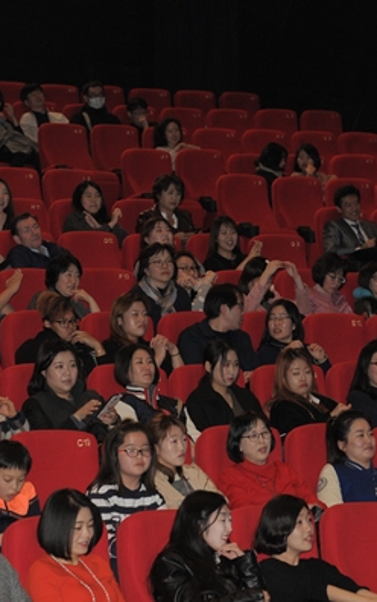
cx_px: 90
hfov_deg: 8.1
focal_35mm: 162
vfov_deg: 12.9
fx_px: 2659
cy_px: 300
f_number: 4
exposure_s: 1/125
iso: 640
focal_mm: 70
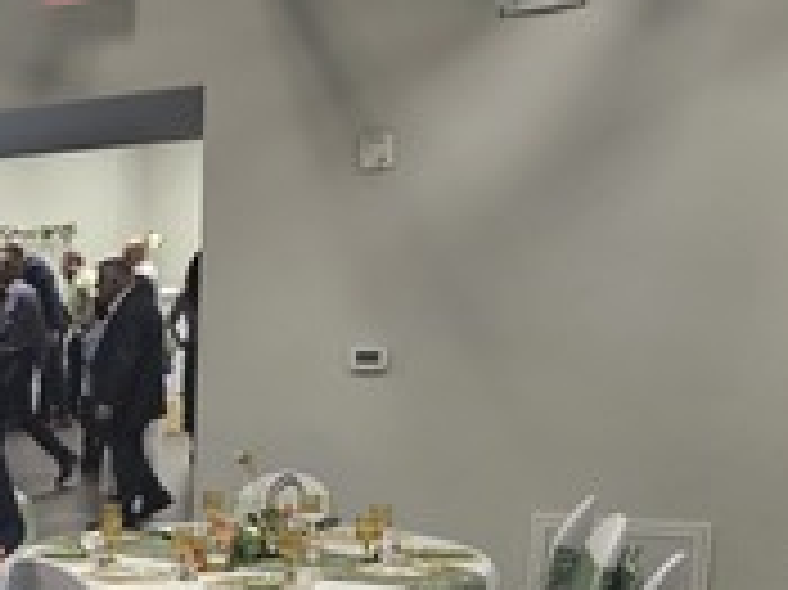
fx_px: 1797
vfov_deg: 18.0
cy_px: 653
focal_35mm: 79
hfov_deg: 19.8
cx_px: -531
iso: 400
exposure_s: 1/120
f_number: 1.7
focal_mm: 6.3
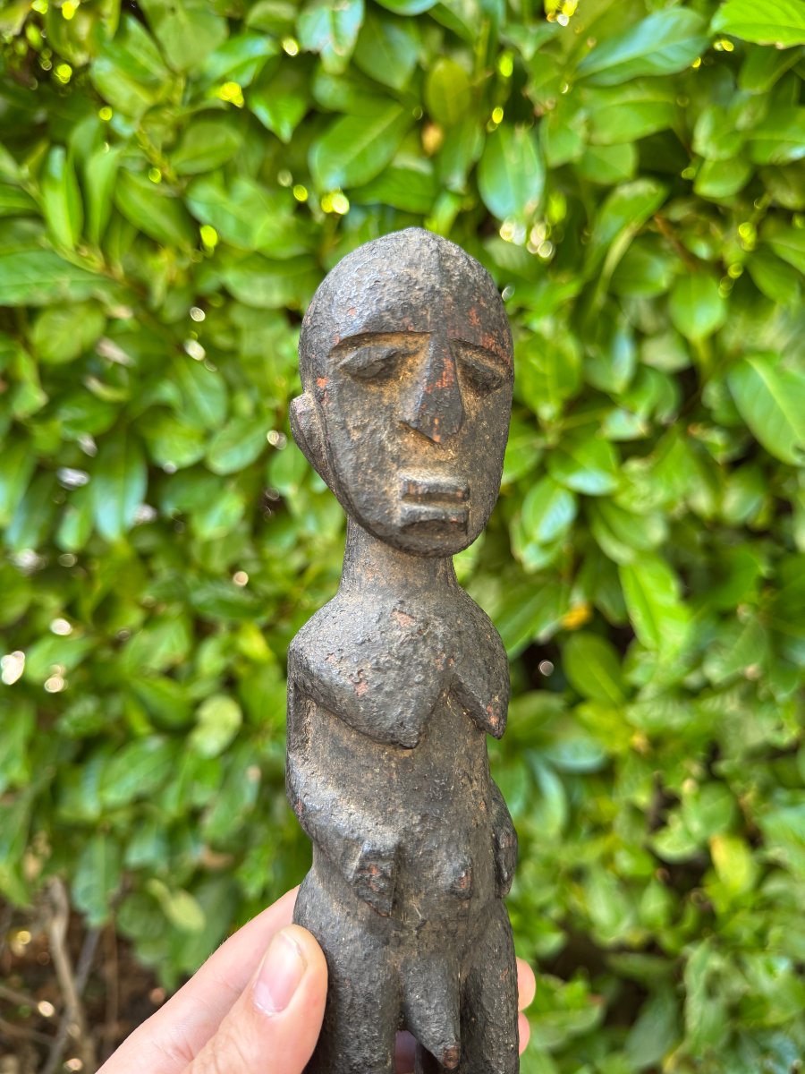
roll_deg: -2.6
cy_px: 537
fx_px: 744
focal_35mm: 24
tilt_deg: -19.8
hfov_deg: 56.8
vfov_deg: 71.6
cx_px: 402
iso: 160
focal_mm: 6.76
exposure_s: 1/121
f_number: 1.78
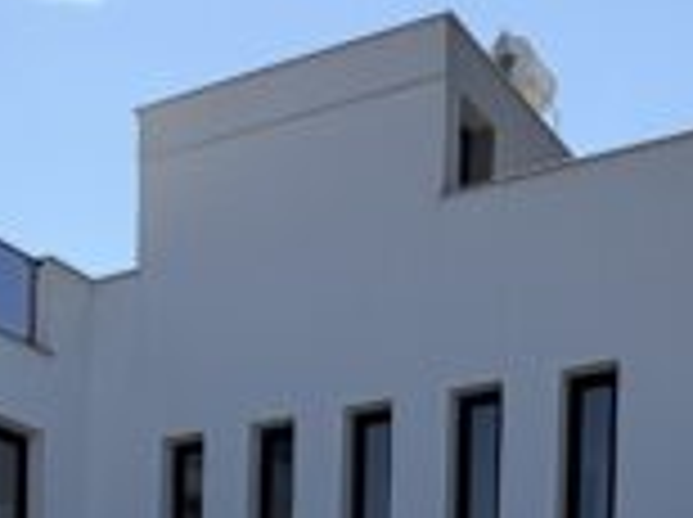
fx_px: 1239
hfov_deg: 28.4
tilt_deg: -2.1
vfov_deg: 18.5
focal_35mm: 62
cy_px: 928
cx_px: -68
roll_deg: -0.9
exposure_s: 1/928
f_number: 2.2
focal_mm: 2.22
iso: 20
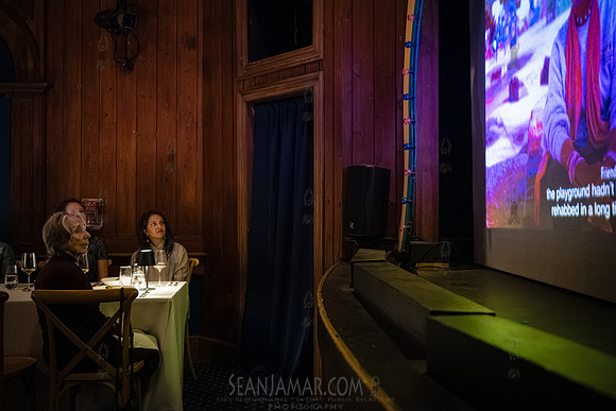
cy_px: 205
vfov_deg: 36.5
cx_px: 301
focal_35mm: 36
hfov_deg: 52.6
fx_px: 623
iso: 12800
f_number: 2.8
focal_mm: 35
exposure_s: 1/160
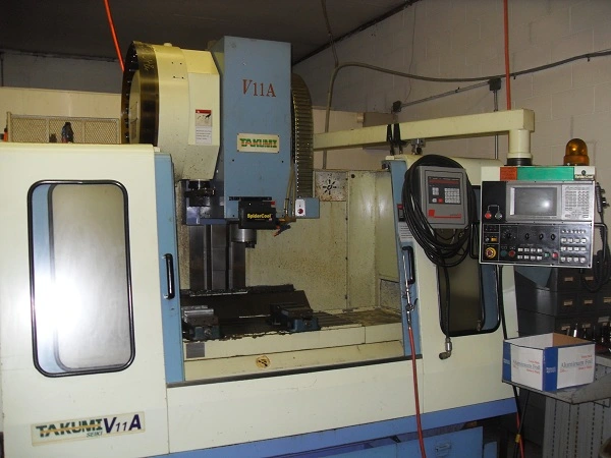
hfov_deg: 54.0
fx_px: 600
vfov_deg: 41.8
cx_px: 306
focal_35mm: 34
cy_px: 229
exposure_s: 1/45
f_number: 2.8
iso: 100
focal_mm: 6.3
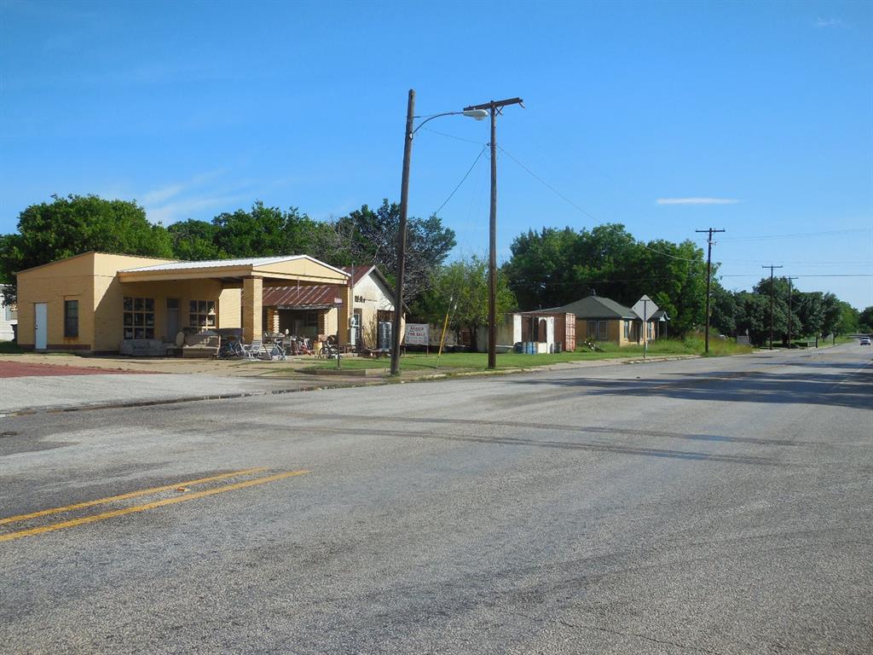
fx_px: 1009
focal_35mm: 40
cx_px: 436
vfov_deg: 36.0
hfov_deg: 46.8
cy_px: 328
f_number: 3.6
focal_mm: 7.1
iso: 125
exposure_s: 1/1600
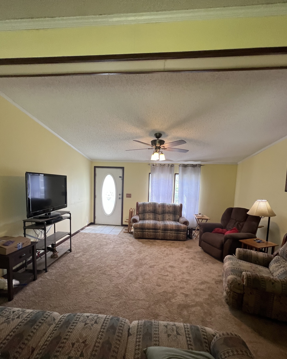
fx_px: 149
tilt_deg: -4.6
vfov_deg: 100.4
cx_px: 141
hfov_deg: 88.0
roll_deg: -1.5
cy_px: 198
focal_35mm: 14
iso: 160
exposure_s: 1/120
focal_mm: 1.57
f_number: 1.8
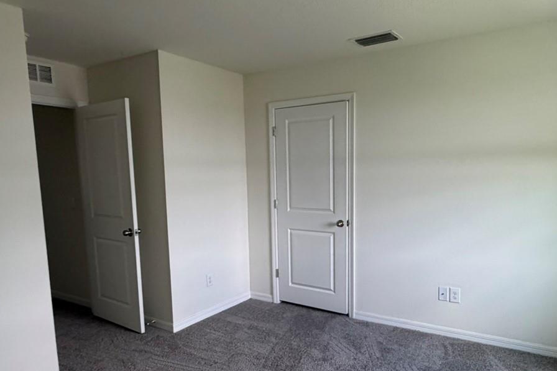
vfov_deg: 49.2
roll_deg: +2.4
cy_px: 222
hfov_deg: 69.3
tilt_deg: -1.2
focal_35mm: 26
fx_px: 402
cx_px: 303
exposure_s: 1/121
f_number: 2.2
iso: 200
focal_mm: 2.22
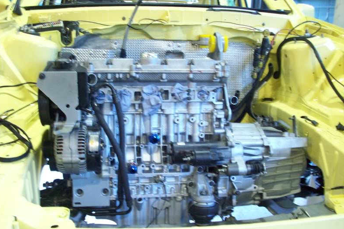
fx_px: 373
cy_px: 130
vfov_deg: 34.2
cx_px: 172
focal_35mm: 39
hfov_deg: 49.6
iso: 160
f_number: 2.8
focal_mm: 6.2
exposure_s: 1/9.63
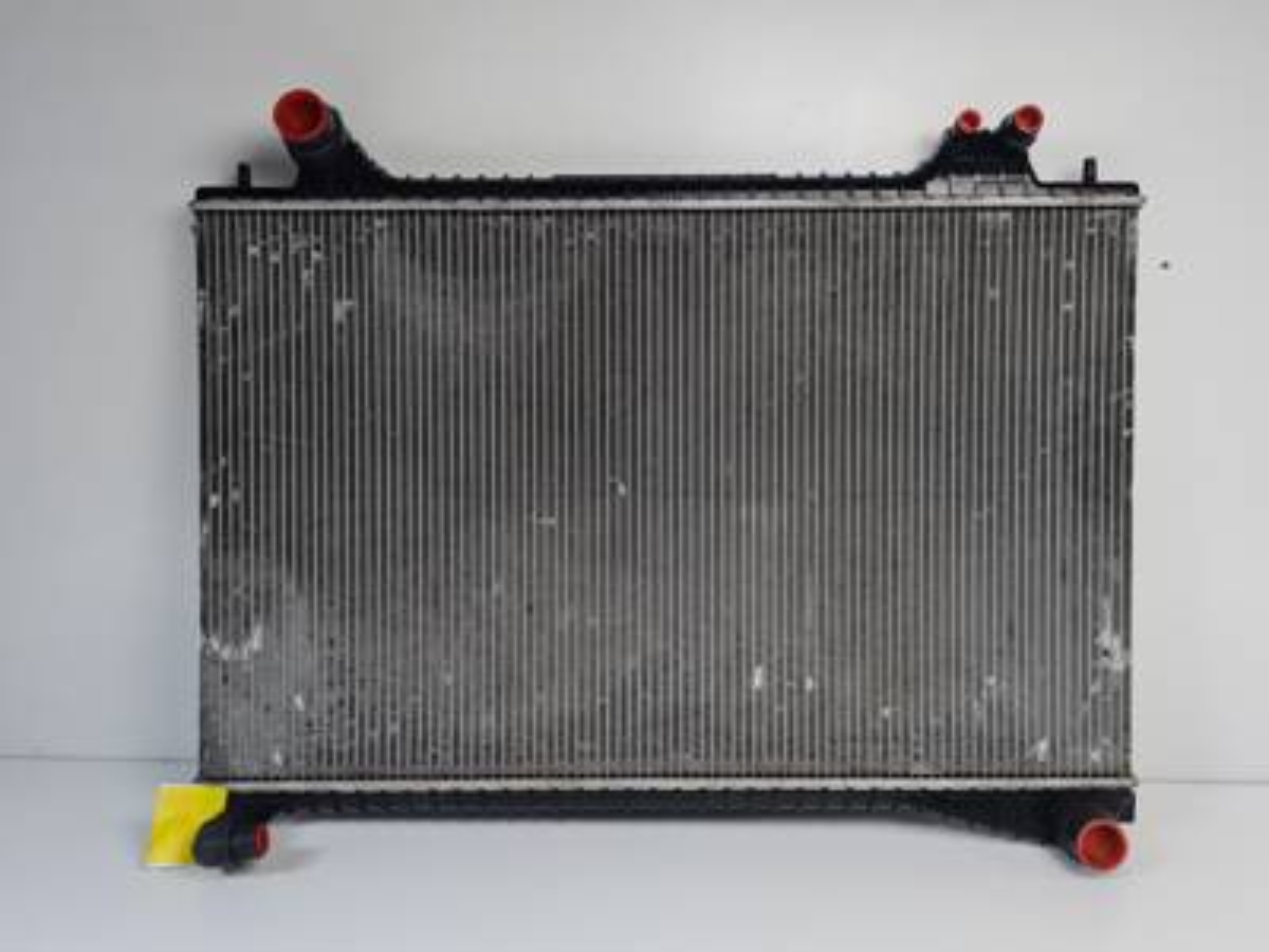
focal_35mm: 26
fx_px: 953
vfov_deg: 53.1
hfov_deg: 67.3
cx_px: 634
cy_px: 476
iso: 50
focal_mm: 5.4
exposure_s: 1/145
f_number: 1.8
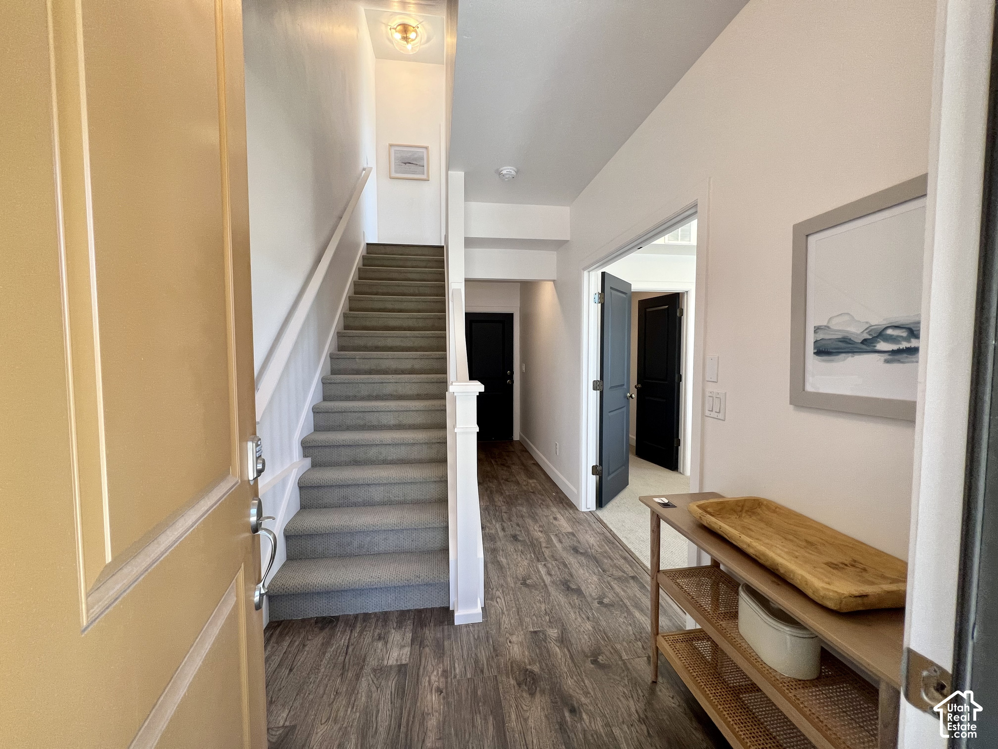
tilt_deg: -3.8
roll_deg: -0.2
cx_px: 499
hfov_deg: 106.2
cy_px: 374
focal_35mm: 13
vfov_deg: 89.9
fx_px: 375
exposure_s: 1/120
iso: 100
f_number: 1.8
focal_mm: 1.57
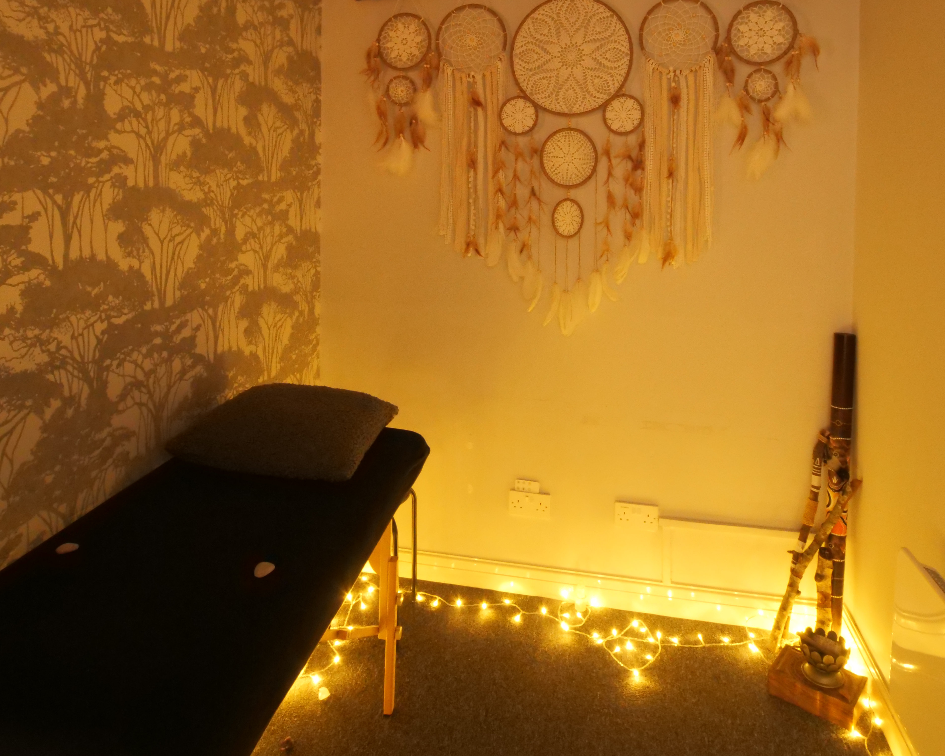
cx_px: 468
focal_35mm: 24
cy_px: 225
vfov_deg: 56.9
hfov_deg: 70.3
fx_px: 671
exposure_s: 1/5
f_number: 8
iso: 3200
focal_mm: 9
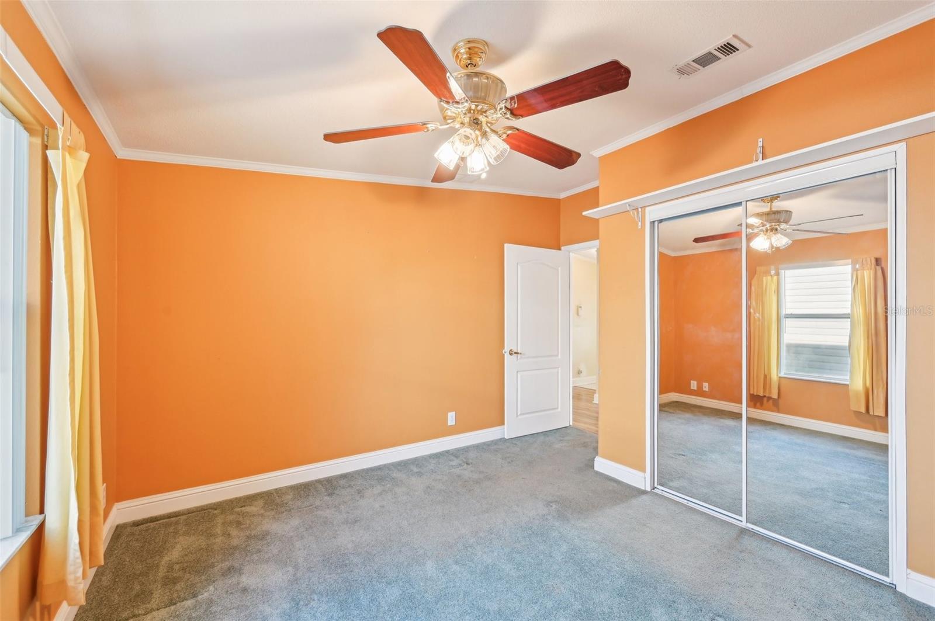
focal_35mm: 14
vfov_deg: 81.1
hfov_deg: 104.3
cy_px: 310
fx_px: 363
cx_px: 468
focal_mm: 14
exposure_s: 1/8
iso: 400
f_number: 8
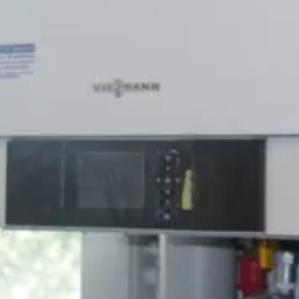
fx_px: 1505
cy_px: -33
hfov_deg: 11.1
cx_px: 375
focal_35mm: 154
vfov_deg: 11.2
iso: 400
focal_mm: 28.13
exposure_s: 1/50
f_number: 4
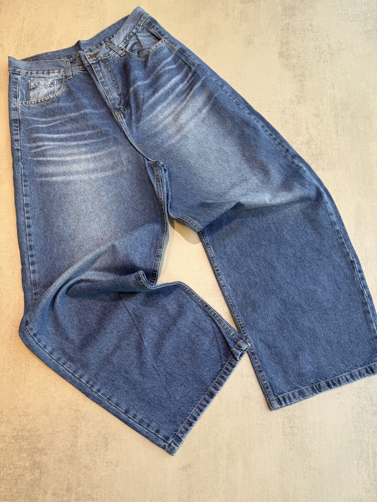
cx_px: 188
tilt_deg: -73.8
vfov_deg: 71.6
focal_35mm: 24
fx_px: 349
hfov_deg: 56.8
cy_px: 251
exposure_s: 1/100
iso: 64
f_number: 1.78
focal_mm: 6.76
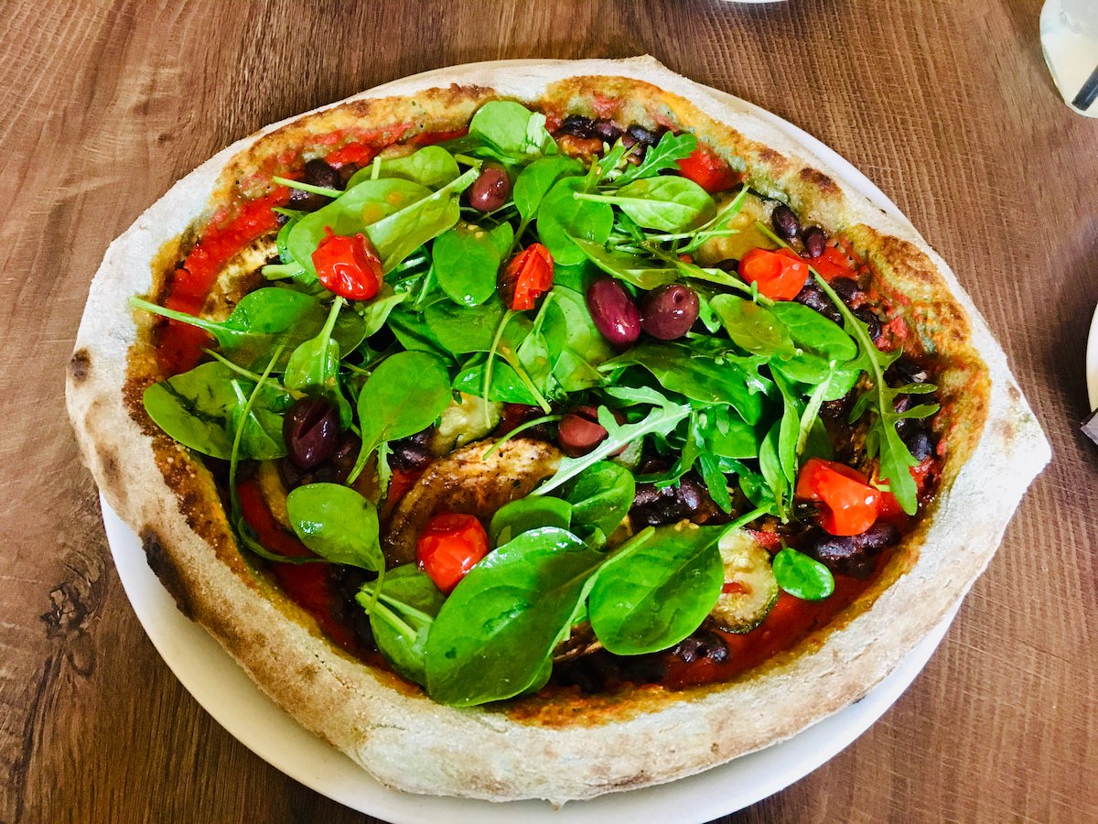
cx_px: 549
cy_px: 412
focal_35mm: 29
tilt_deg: -61.5
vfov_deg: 48.2
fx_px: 920
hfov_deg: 61.7
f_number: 2.2
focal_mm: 4.15
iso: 200
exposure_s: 1/17
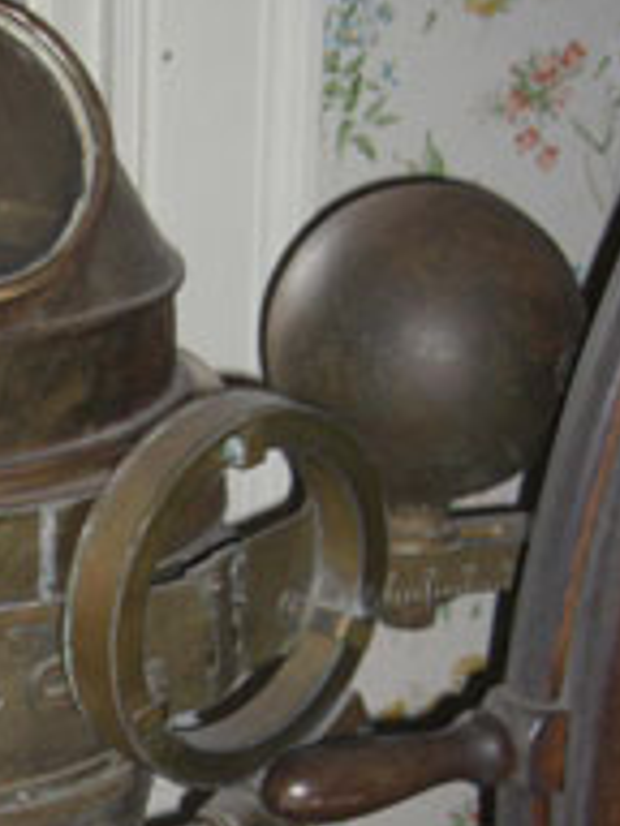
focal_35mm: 99
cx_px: -110
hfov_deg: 14.5
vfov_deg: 19.5
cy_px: 753
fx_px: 2364
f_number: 2.8
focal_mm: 7.9
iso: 100
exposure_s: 1/60
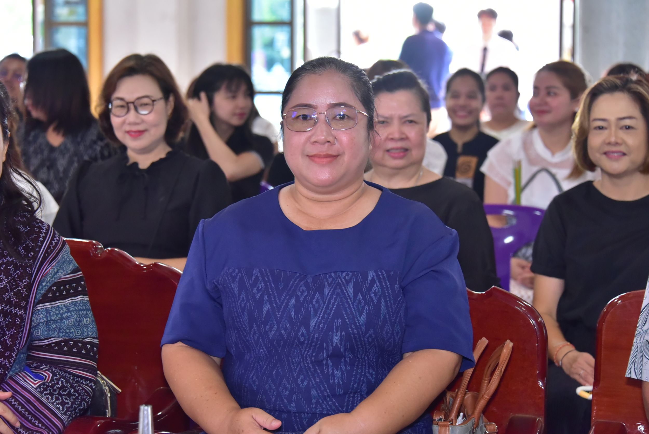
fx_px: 1803
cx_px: 324
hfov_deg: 20.4
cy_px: 217
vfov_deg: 13.7
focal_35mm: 100
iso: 5000
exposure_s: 1/160
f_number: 6.3
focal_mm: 100
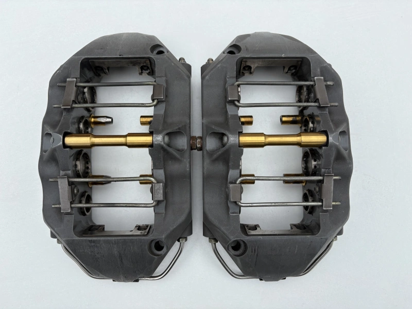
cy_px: 154
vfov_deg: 53.1
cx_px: 206
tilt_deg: -82.3
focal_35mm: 26
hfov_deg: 67.3
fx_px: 309
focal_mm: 5.96
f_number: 1.6
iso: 50
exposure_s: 1/1048
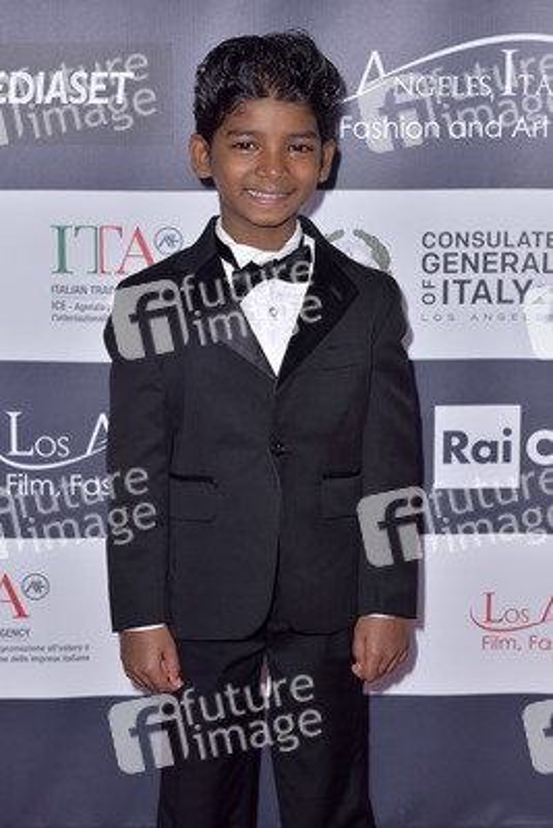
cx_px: 276
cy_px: 414
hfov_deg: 19.5
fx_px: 1611
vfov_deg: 28.8
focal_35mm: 70
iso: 500
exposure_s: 1/320
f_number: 6.3
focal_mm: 70
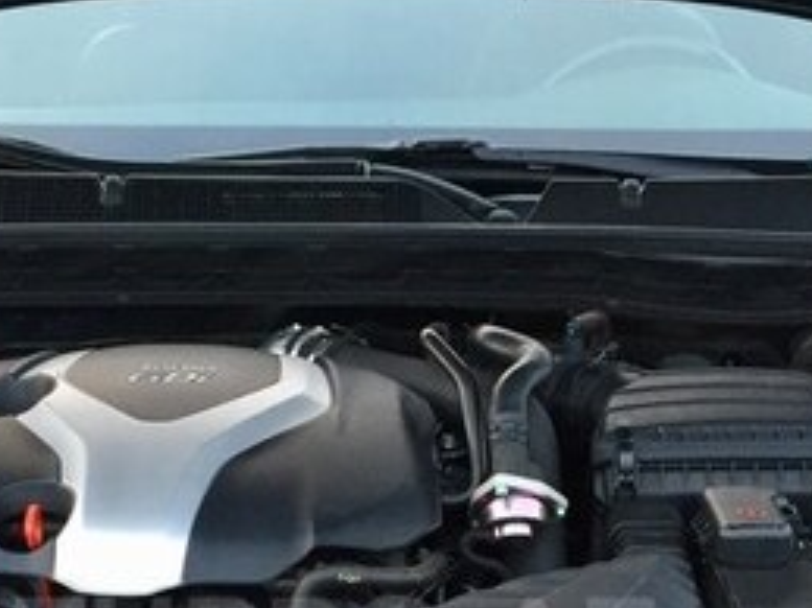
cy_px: 644
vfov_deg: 19.2
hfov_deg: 26.3
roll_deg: -2.2
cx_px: 335
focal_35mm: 74
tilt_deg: -23.5
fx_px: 1735
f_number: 2.2
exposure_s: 1/33
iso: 64
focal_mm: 4.15
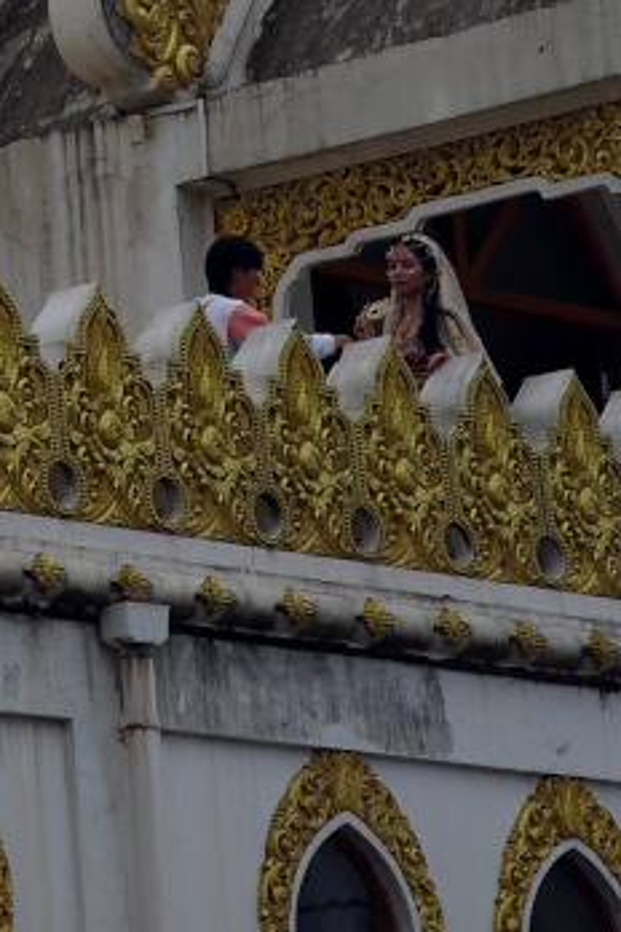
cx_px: -664
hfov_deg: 6.0
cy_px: -520
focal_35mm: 221
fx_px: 5718
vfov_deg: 9.0
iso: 100
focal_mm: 26
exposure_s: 1/800
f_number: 5.6
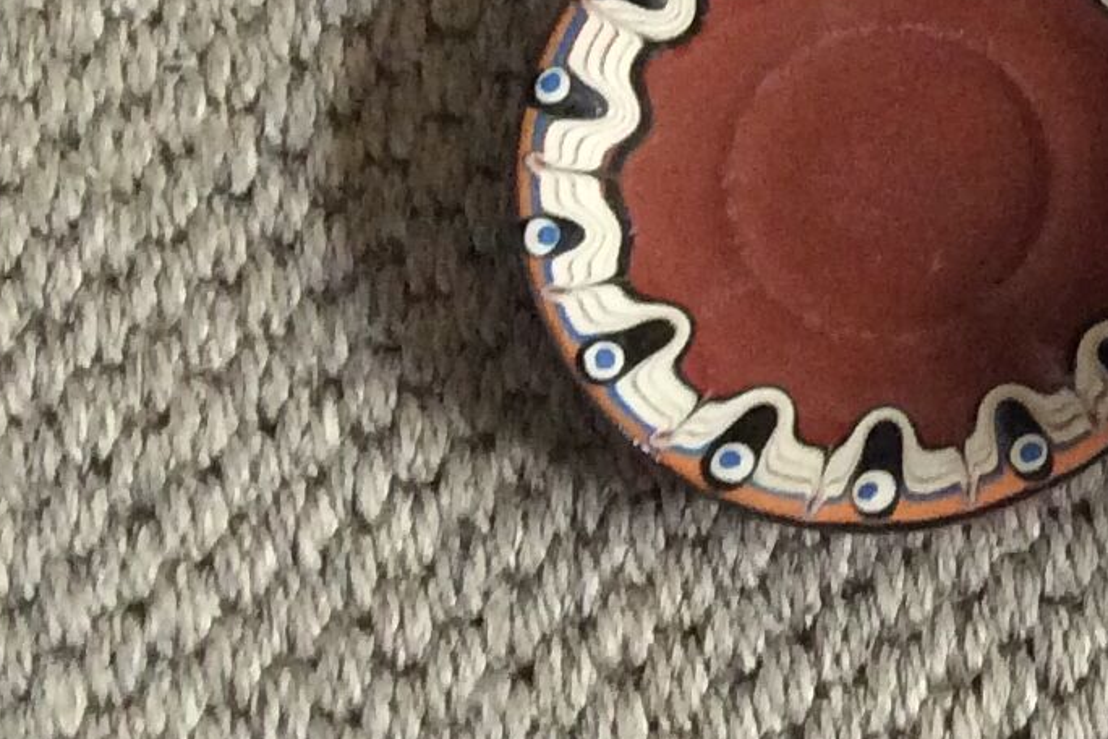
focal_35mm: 126
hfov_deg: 15.2
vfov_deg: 10.9
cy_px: 177
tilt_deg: -78.6
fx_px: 3878
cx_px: 1609
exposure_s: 1/24
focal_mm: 3.3
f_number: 2.4
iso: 250
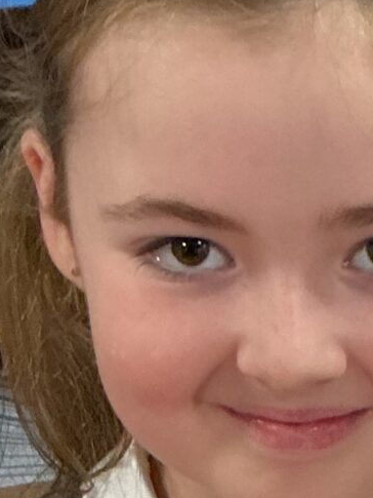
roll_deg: +3.8
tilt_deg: -42.8
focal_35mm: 153
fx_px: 2197
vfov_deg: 12.3
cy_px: 745
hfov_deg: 9.5
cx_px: 520
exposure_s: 1/60
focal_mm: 3
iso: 125
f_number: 1.8
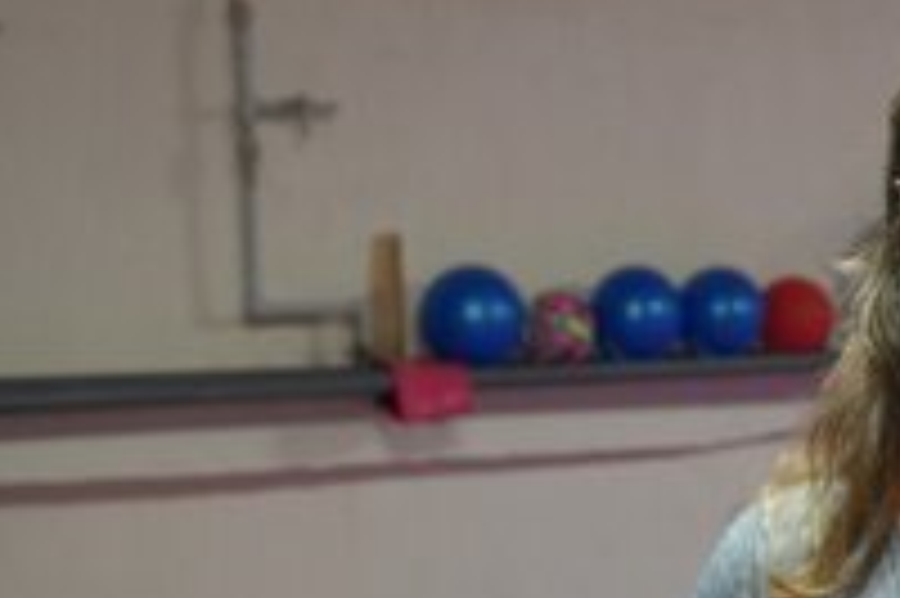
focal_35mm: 74
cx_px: 734
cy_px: 438
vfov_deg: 18.3
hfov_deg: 26.8
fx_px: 1848
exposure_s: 1/160
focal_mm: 37
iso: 4000
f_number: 4
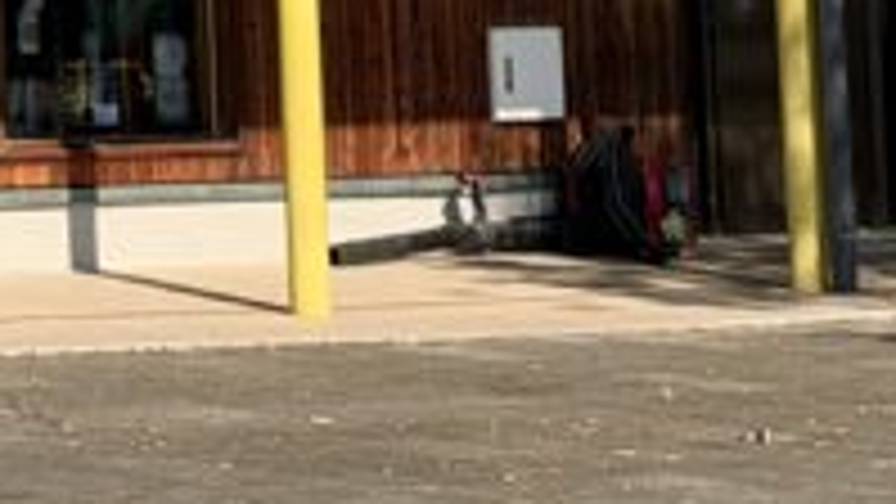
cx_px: -734
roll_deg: +0.4
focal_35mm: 224
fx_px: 5323
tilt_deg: +6.9
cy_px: -662
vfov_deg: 5.3
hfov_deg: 9.2
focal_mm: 6.93
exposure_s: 1/2976
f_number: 1.8
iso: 64
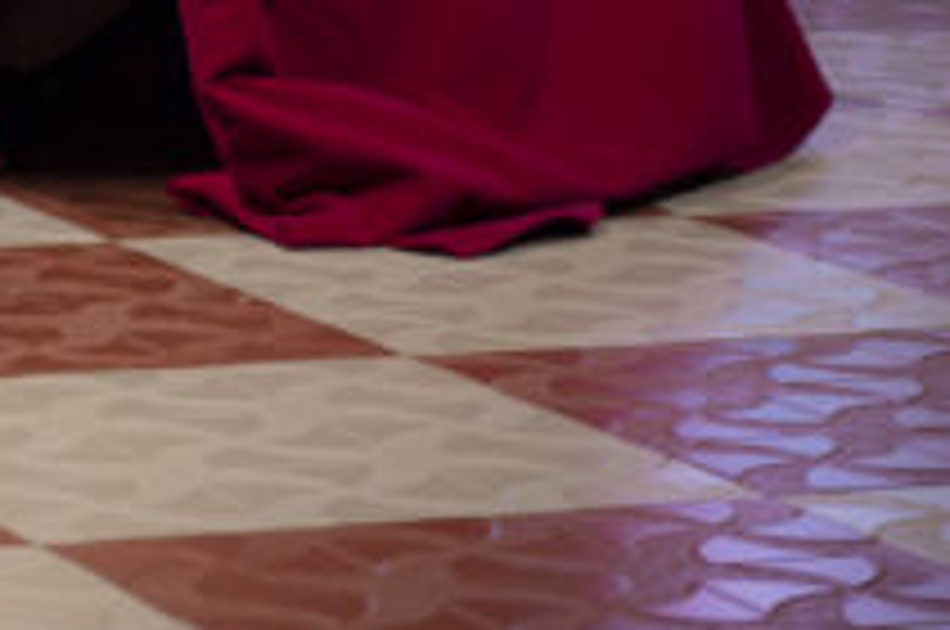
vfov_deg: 6.1
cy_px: -844
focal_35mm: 214
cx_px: -986
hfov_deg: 9.0
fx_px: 5639
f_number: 4
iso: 400
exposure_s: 1/125
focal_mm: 44
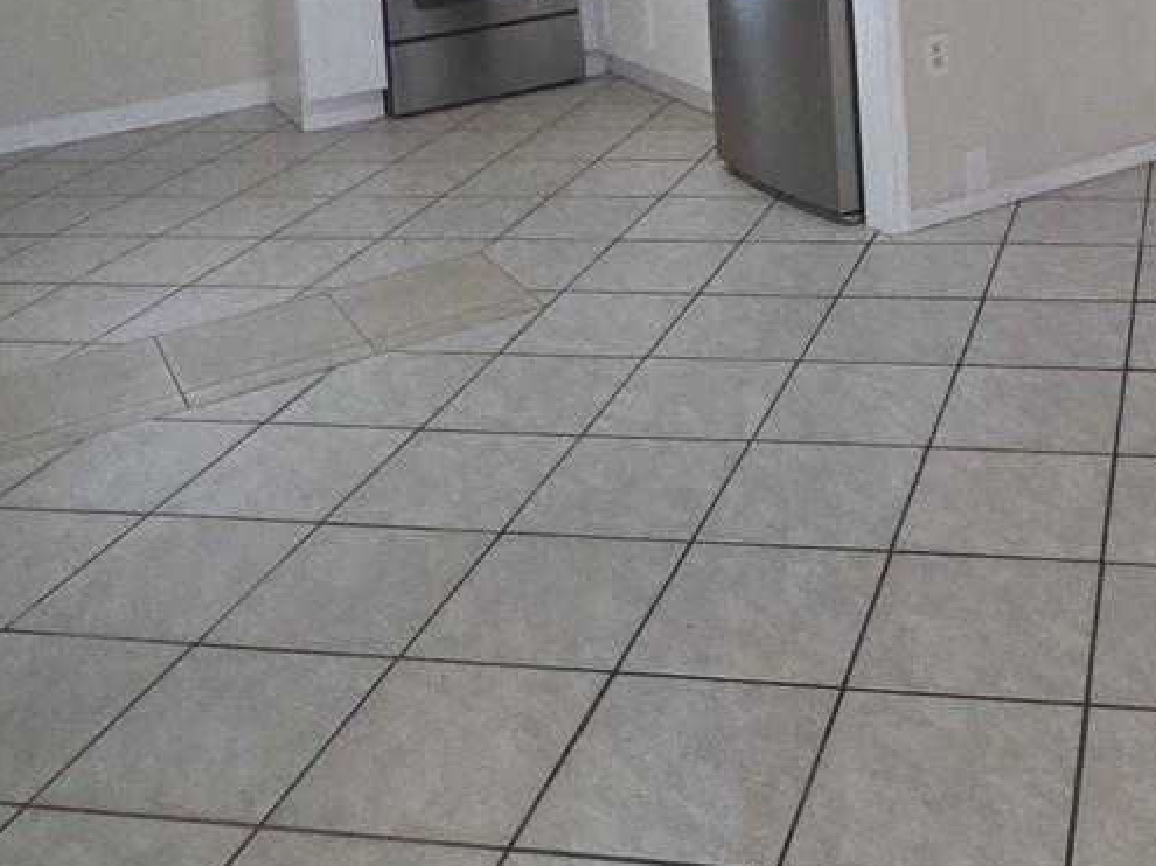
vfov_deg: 28.8
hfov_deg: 42.9
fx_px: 1402
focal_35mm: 42
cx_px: 911
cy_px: -222
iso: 250
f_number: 2.2
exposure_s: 1/60
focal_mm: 2.2
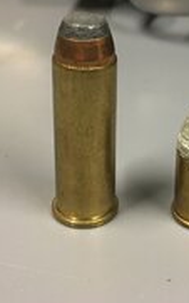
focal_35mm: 68
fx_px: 561
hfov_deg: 18.8
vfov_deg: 29.7
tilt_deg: -22.4
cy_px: 74
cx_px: 171
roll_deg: -1.5
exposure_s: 1/17
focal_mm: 4.15
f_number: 2.2
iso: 100
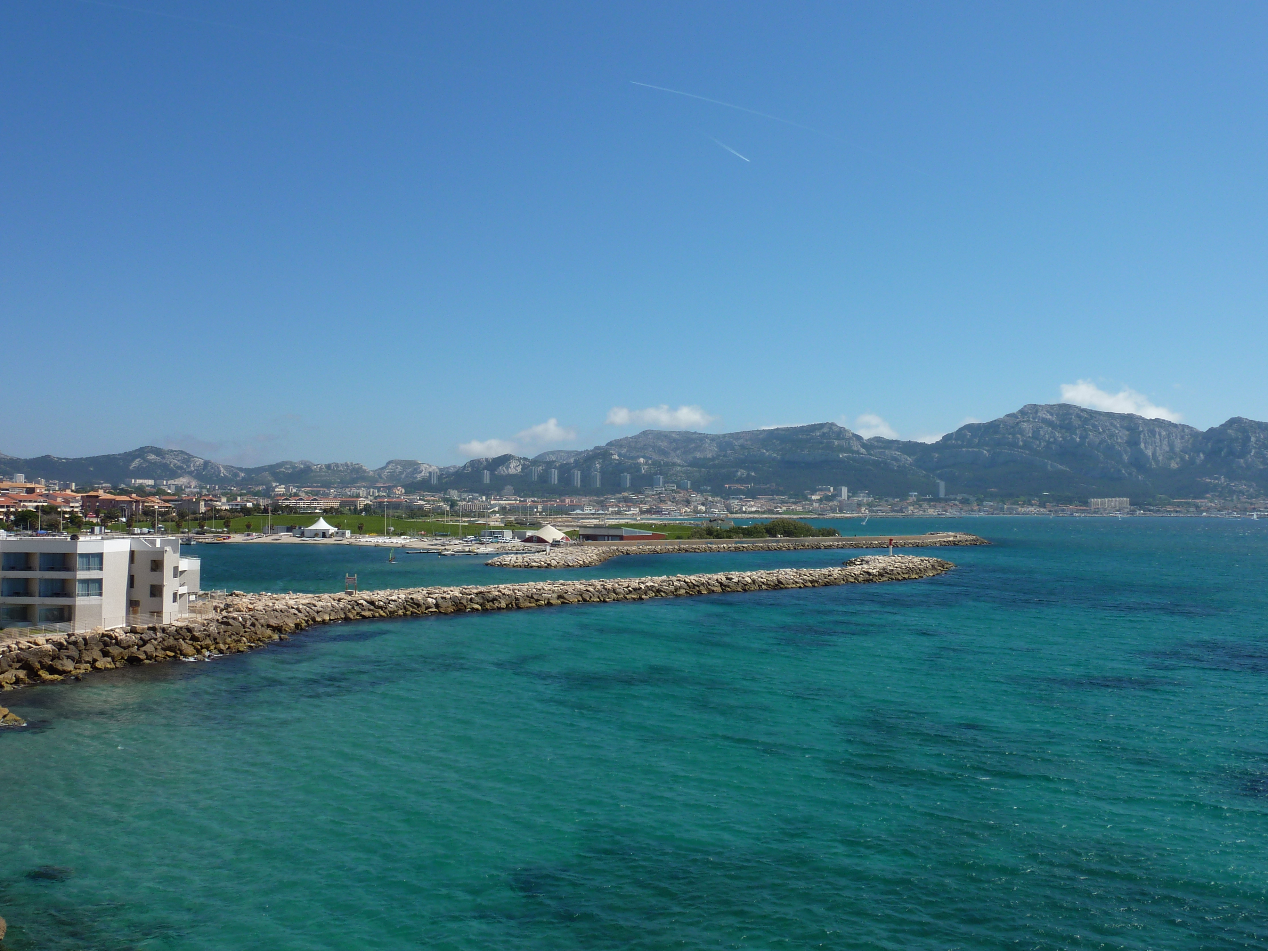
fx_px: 1172
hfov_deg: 56.8
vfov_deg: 44.2
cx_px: 634
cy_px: 476
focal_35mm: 32
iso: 80
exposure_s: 1/500
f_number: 5.6
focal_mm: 5.3
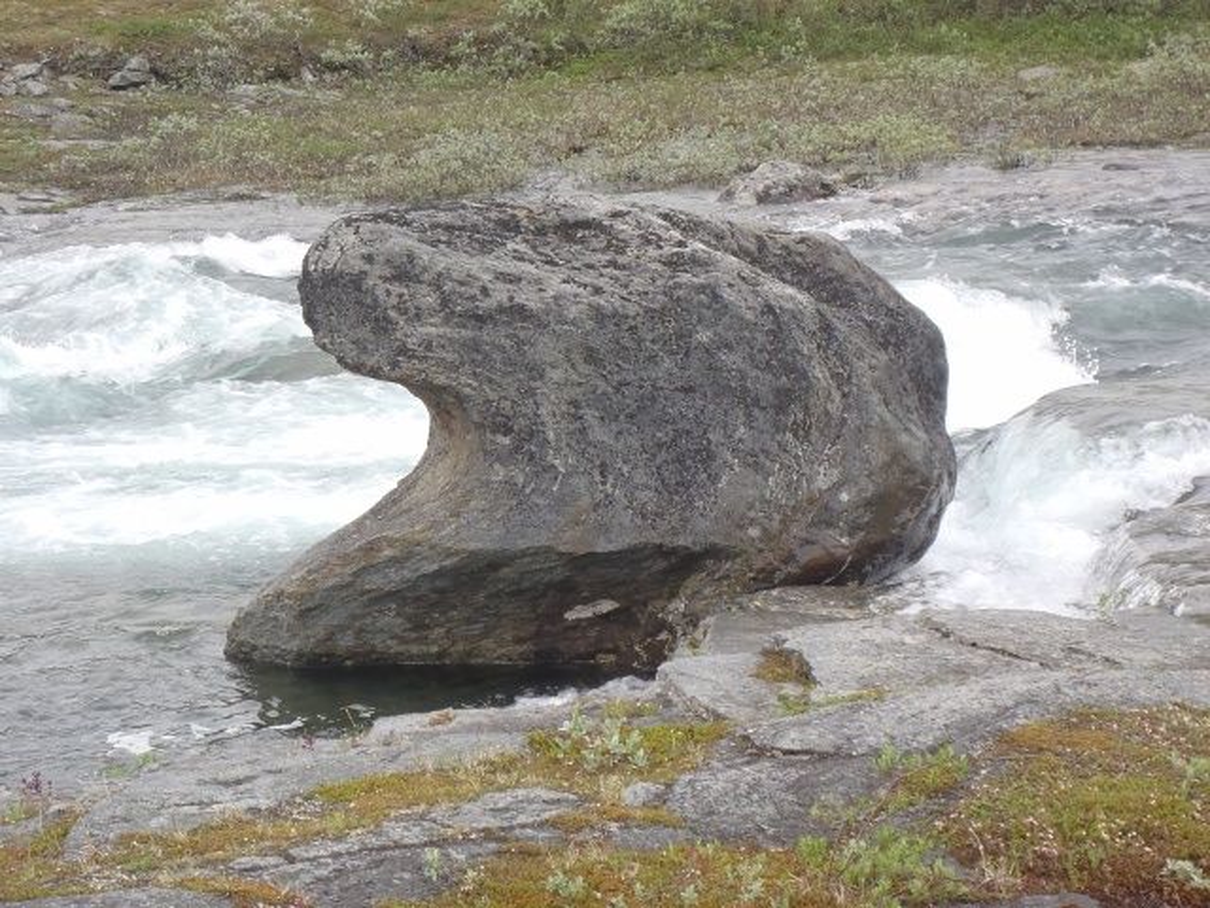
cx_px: 605
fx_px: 3565
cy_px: 454
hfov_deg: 19.3
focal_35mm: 102
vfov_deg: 14.5
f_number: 5.1
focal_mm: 18.2
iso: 100
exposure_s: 1/100
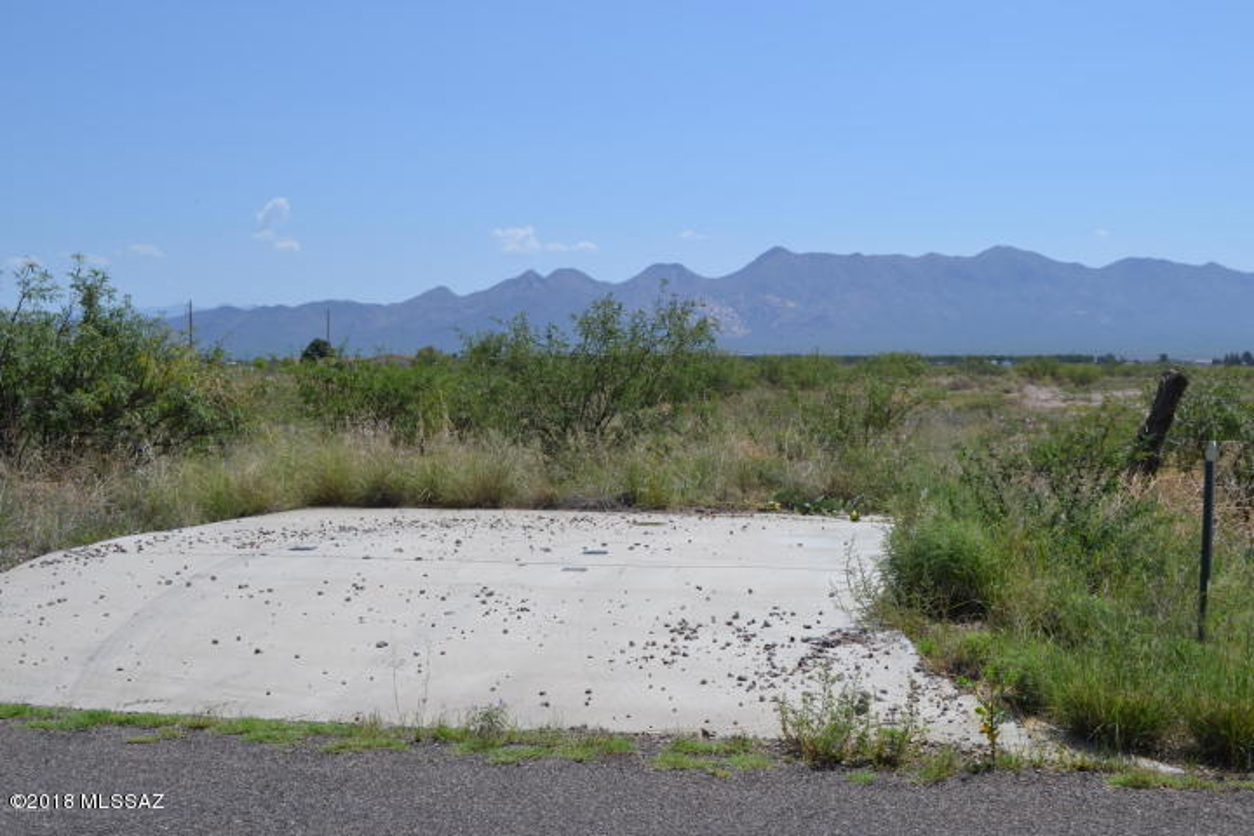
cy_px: 418
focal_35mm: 46
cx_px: 627
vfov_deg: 28.9
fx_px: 1620
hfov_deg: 42.3
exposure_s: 1/250
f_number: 8
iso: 100
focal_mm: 31
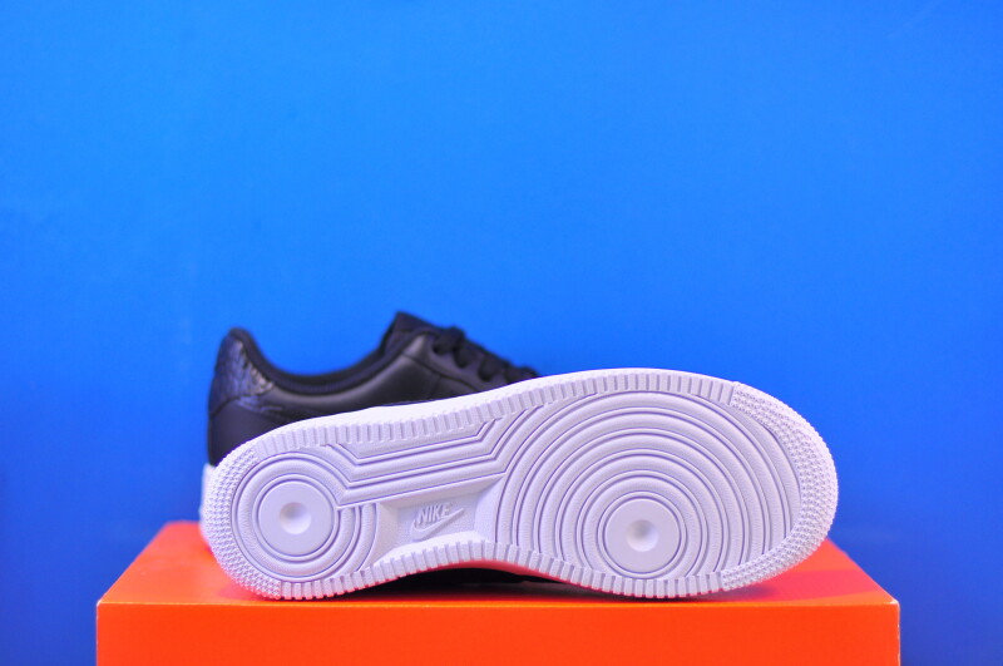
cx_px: 502
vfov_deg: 18.1
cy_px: 333
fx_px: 2087
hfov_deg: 27.0
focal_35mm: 75
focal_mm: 50
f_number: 2
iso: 250
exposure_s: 1/320
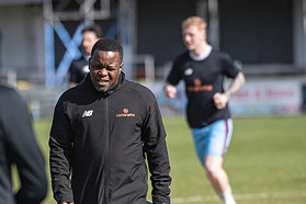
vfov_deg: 4.2
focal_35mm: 327
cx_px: 103
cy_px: 200
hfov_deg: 6.3
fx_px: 2779
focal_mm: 135
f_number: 2
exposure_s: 1/1250
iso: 32
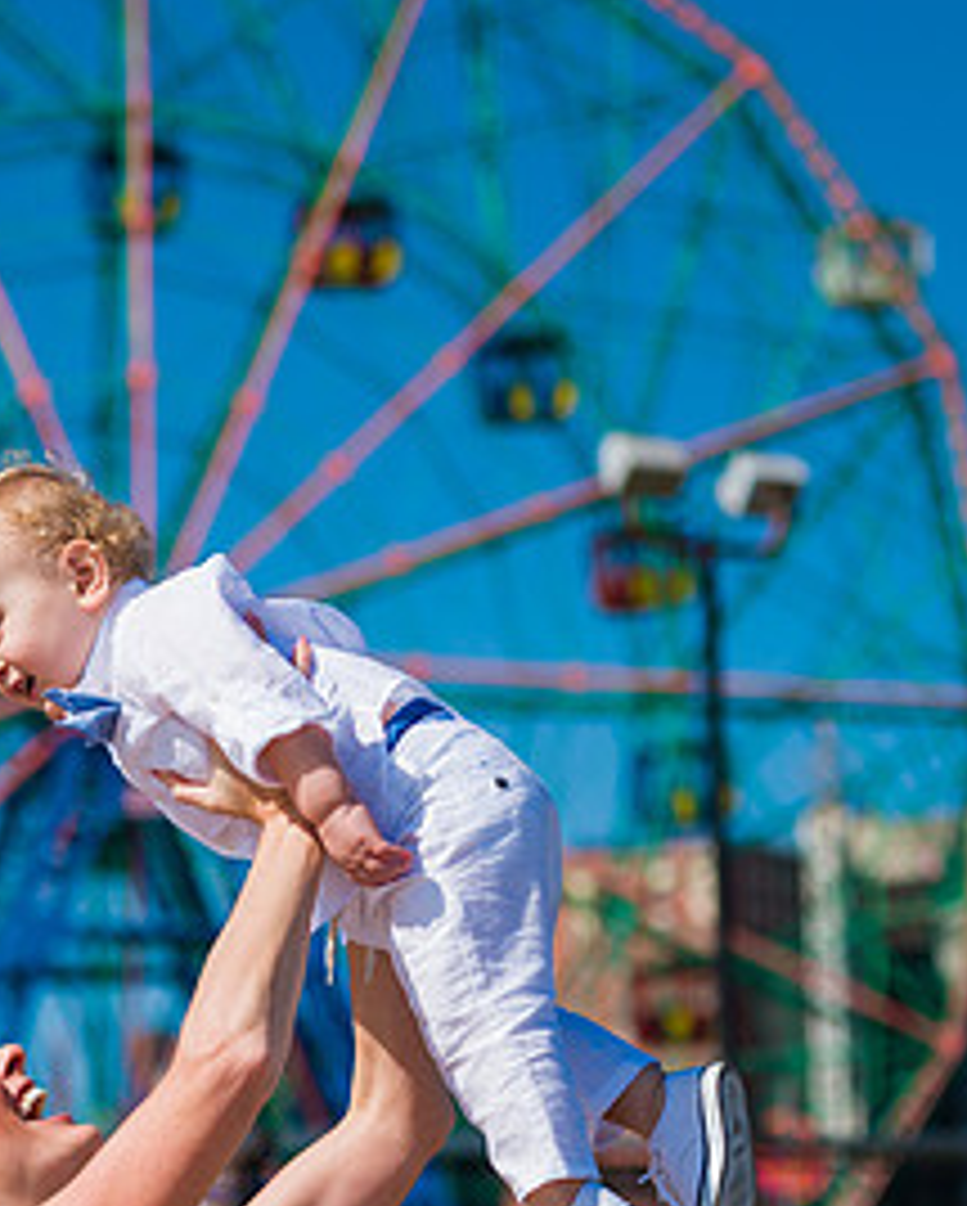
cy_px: 814
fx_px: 5071
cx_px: 189
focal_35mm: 142
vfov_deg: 13.5
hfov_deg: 10.9
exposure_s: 1/6400
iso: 200
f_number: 3.2
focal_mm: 70
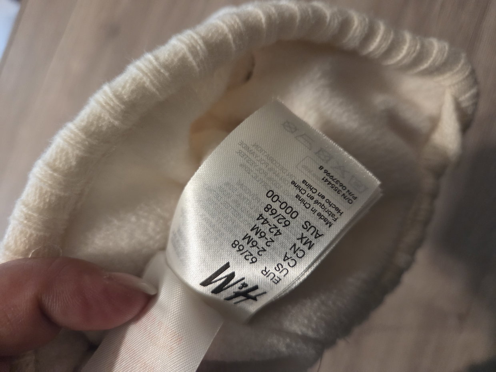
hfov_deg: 73.9
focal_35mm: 23
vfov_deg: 58.9
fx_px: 330
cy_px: 186
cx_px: 248
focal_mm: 5.4
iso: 1250
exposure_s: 1/100
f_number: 1.8
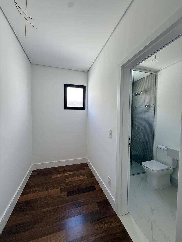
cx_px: 91
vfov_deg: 102.1
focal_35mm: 14
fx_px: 98
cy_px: 121
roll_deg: -1.2
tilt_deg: -2.1
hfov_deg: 85.7
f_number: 2.2
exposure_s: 1/99
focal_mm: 2.22
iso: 125
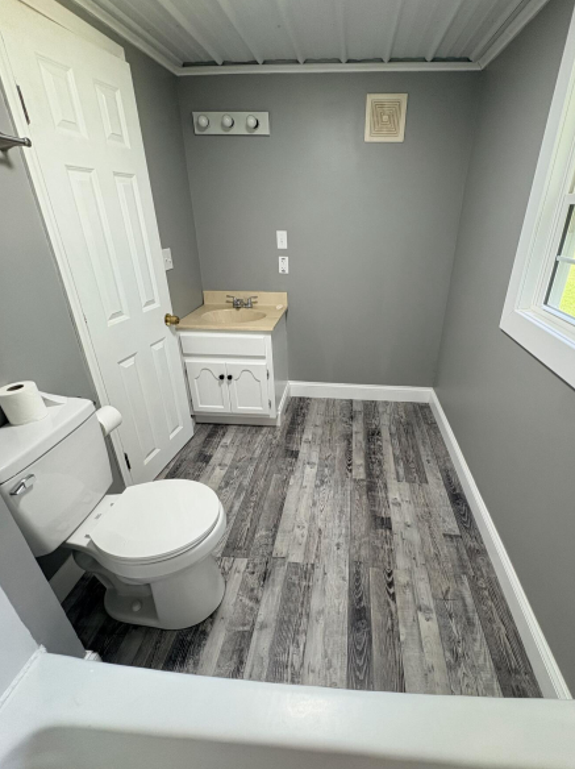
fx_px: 355
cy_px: 390
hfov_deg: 77.6
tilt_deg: -26.5
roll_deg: -1.5
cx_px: 326
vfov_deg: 94.5
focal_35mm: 16
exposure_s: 1/60
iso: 160
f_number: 2.2
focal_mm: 2.22
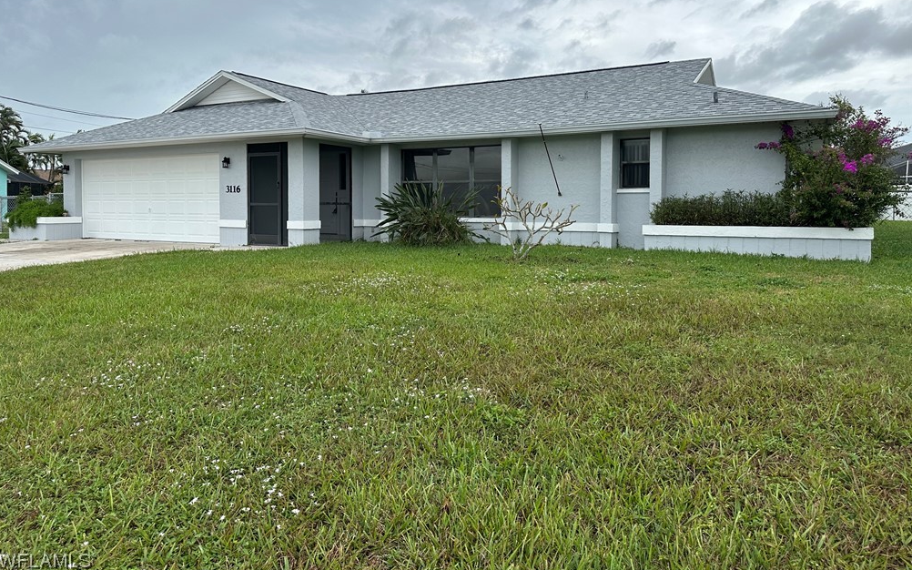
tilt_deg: -2.0
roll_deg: -1.1
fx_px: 646
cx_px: 447
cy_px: 227
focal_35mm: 26
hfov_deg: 70.4
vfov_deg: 47.3
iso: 80
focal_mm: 6.86
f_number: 1.78
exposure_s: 1/2591
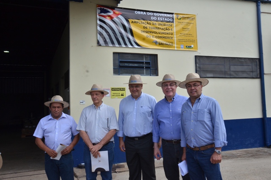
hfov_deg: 53.2
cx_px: 136
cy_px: 90
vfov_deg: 36.7
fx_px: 270
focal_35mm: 36
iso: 800
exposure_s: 1/640
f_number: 13
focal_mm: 24
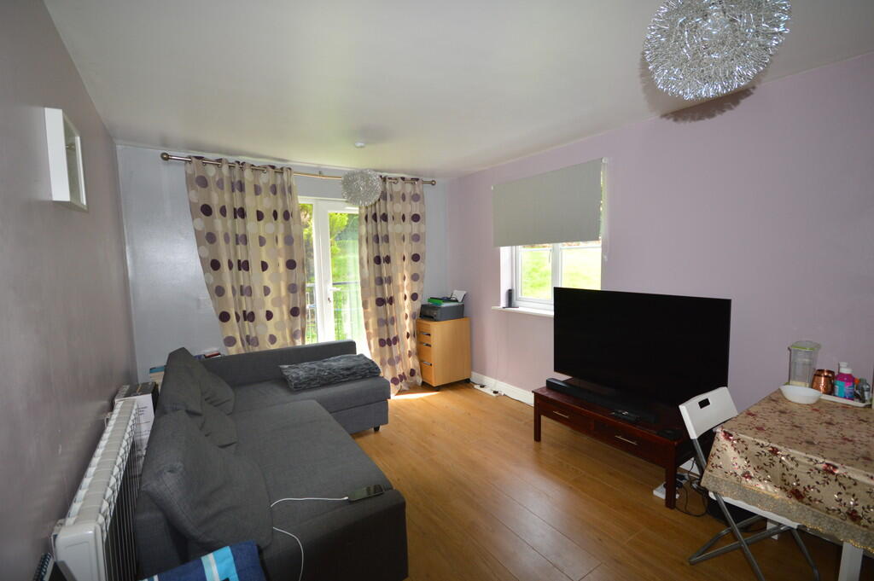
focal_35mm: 15
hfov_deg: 100.4
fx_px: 364
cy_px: 290
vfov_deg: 77.2
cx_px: 437
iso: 450
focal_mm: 10
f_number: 4
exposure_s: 1/60
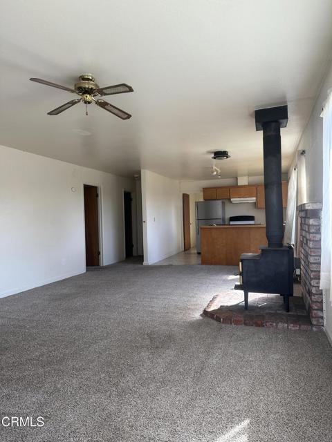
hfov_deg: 56.8
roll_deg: +0.9
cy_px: 221
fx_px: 307
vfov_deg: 71.6
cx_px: 166
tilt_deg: -1.4
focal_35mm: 24
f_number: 1.78
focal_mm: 6.86
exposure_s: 1/185
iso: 64
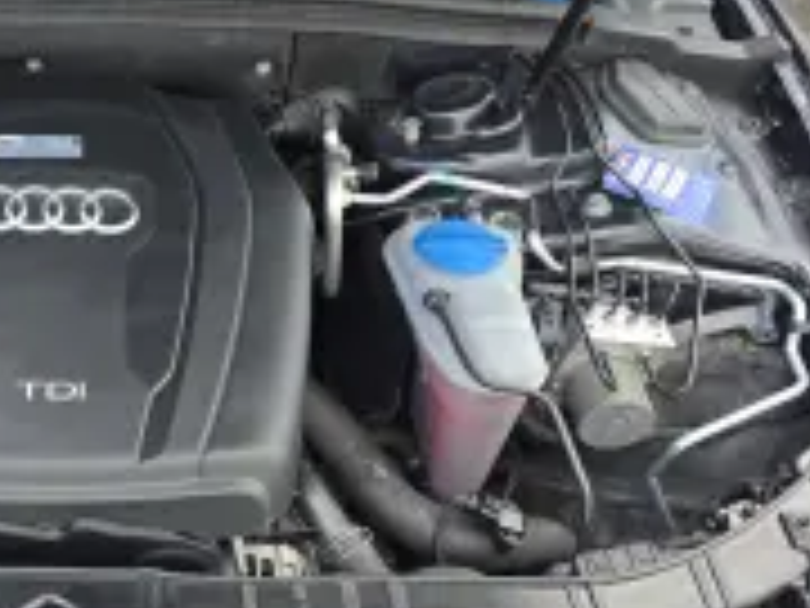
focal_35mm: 46
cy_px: 419
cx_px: 72
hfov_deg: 38.3
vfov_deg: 31.2
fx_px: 1076
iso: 16
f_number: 1.7
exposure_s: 1/61.5
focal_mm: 6.25
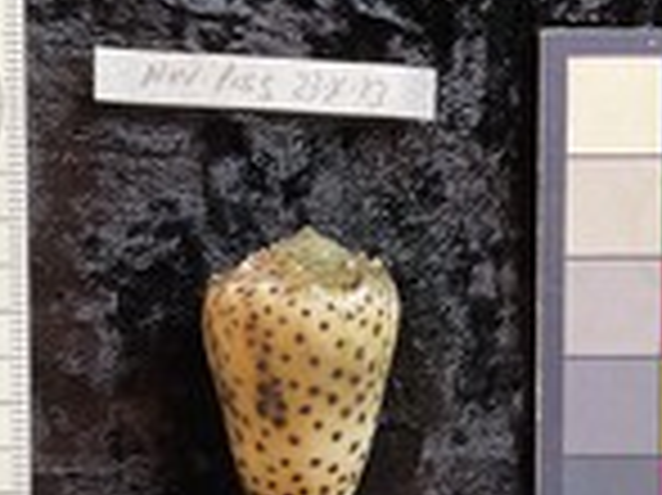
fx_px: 1318
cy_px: 457
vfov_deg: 20.8
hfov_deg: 28.2
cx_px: 324
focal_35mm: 69
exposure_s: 1/50
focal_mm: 3
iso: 64
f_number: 1.8
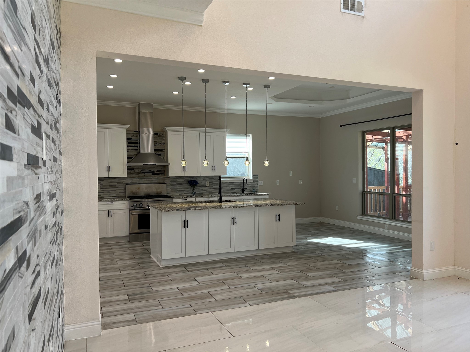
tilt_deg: -1.1
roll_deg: +0.3
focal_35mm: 26
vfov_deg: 53.1
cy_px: 176
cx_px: 235
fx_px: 353
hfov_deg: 67.3
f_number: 1.5
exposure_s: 1/145
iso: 32
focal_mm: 5.7
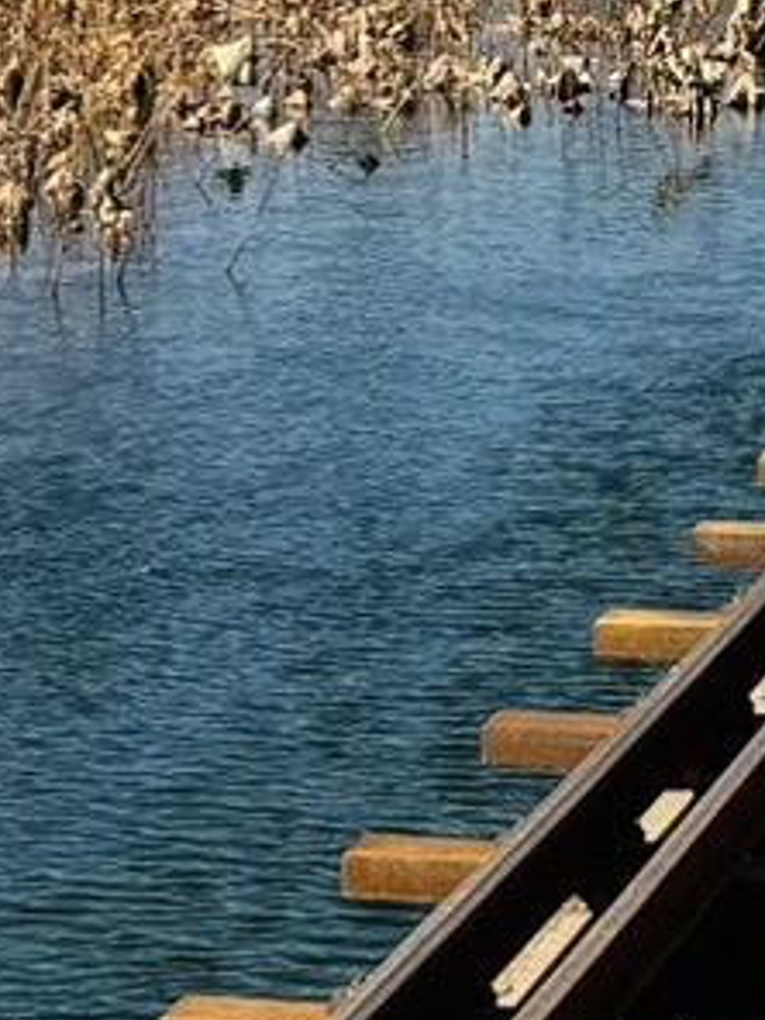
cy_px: -283
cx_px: 634
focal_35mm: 162
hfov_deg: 9.1
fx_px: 4774
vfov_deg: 11.9
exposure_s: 1/4310
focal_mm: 6.86
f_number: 1.78
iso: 80
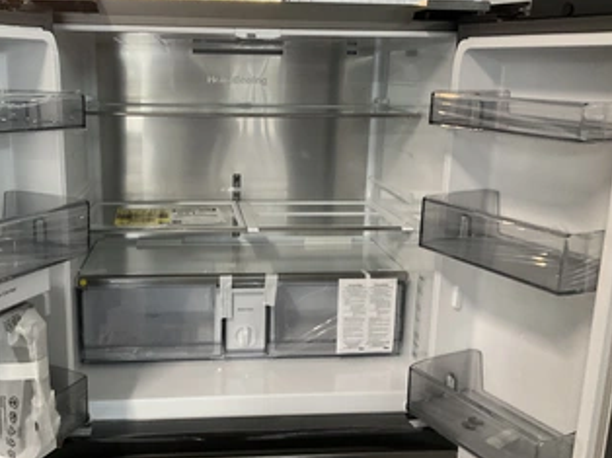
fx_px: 654
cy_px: 218
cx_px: 246
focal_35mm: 37
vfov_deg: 38.6
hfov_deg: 49.9
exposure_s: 1/60
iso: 200
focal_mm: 3
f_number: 1.8
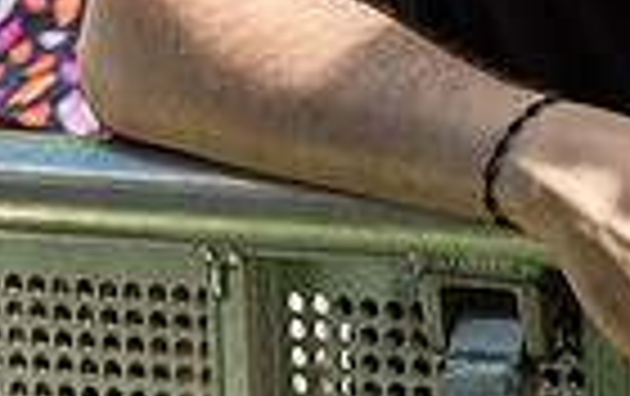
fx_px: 2614
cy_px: -371
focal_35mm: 152
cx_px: 1274
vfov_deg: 8.3
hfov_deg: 12.1
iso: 500
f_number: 3.5
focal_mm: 36
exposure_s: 1/1000
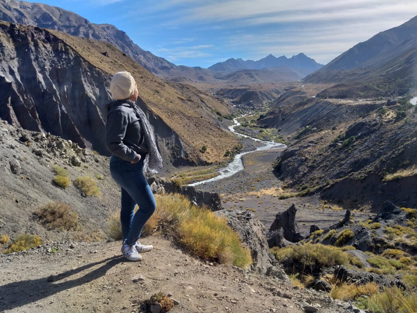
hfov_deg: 67.3
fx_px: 313
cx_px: 208
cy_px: 156
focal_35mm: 26
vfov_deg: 53.1
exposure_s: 1/1219
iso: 40
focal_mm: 3.93
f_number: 1.7
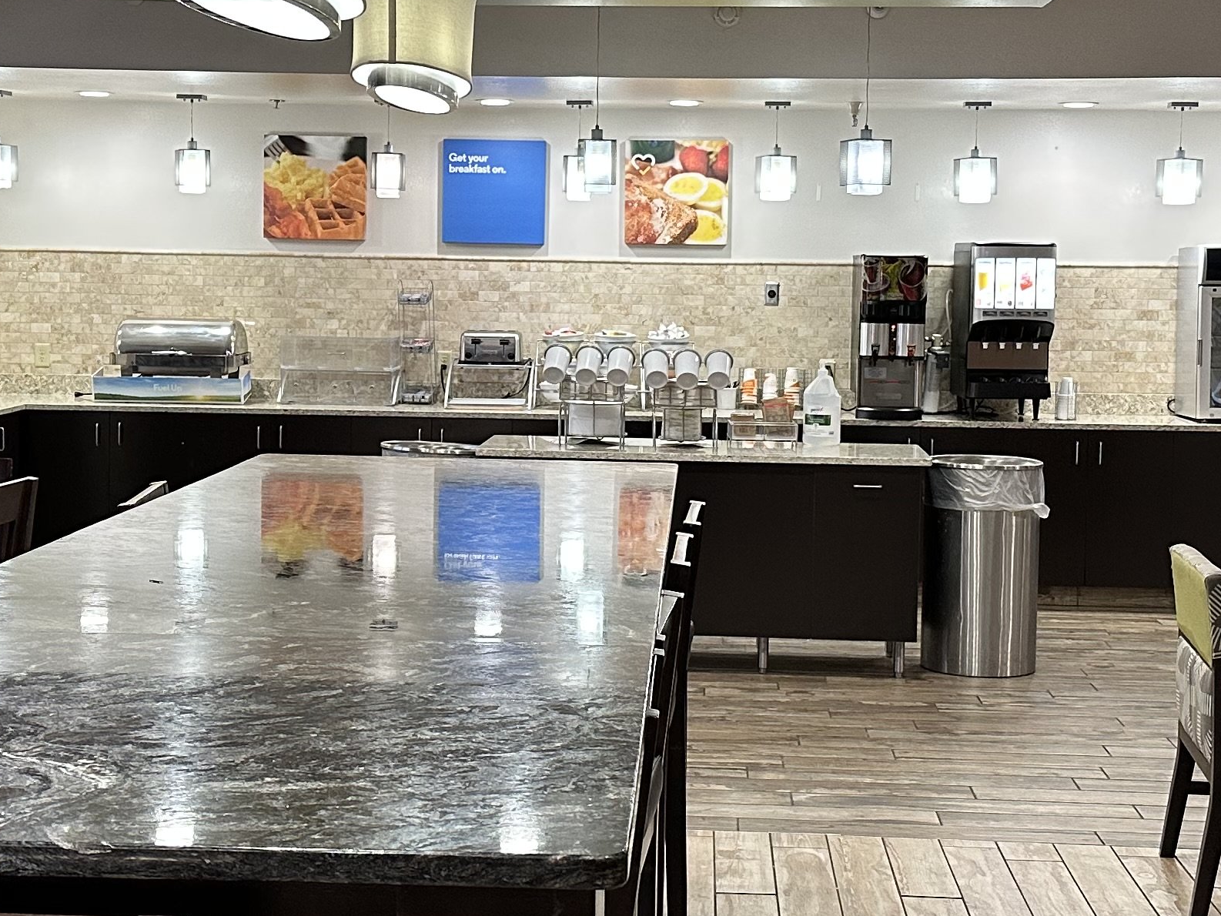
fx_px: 2152
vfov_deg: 24.0
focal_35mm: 61
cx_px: 593
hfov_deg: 31.7
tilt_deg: -4.9
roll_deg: -0.4
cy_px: 414
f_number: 1.78
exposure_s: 1/120
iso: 200
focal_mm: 6.86
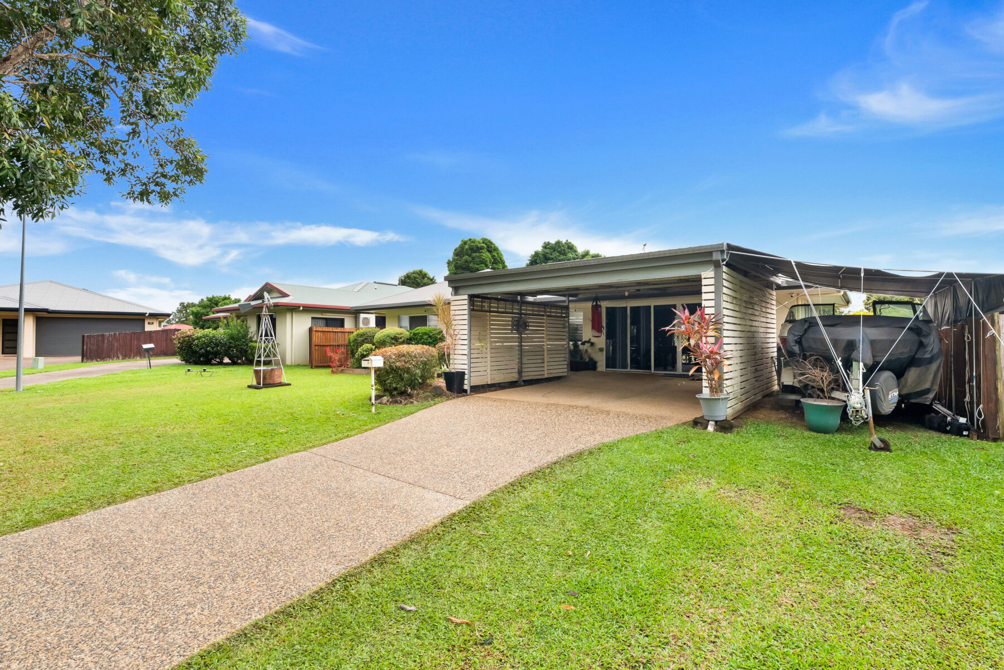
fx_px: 446
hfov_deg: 96.7
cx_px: 502
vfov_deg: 73.8
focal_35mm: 16
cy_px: 335
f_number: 8
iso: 2500
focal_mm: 16
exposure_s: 1/640
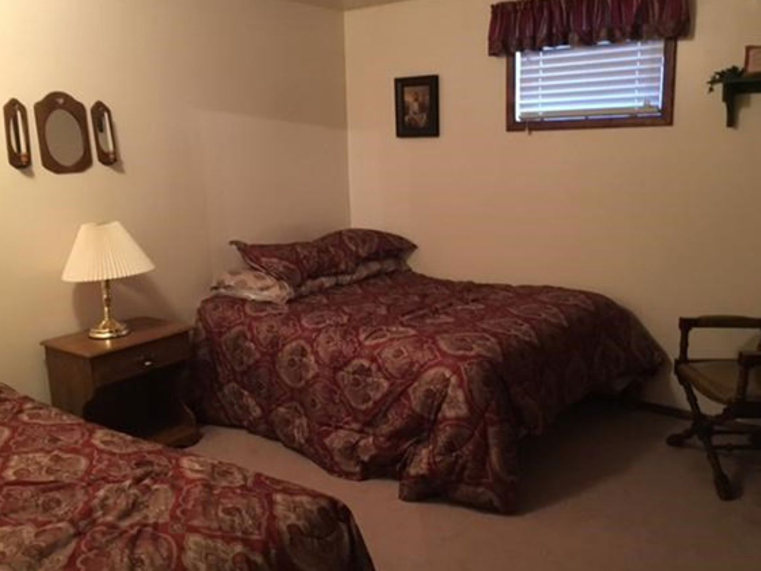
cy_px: 295
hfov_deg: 55.3
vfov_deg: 43.0
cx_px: 386
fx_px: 726
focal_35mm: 33
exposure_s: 1/15
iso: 400
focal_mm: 4.15
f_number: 2.2
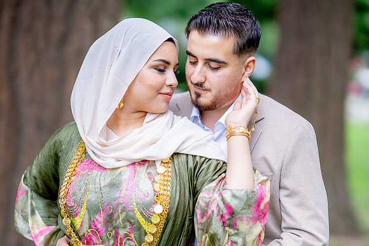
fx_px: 1013
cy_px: 125
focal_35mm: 99
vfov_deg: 13.9
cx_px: 202
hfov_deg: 20.6
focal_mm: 85
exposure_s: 1/1000
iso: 100
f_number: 1.4
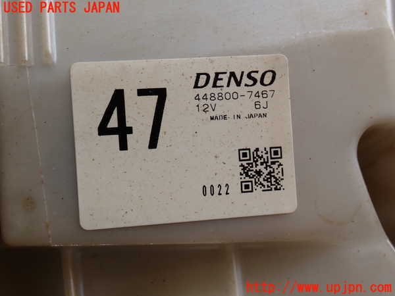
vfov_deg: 30.9
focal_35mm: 47
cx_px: 198
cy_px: 148
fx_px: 536
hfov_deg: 40.4
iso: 100
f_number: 4.5
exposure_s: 1/160
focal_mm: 8.4
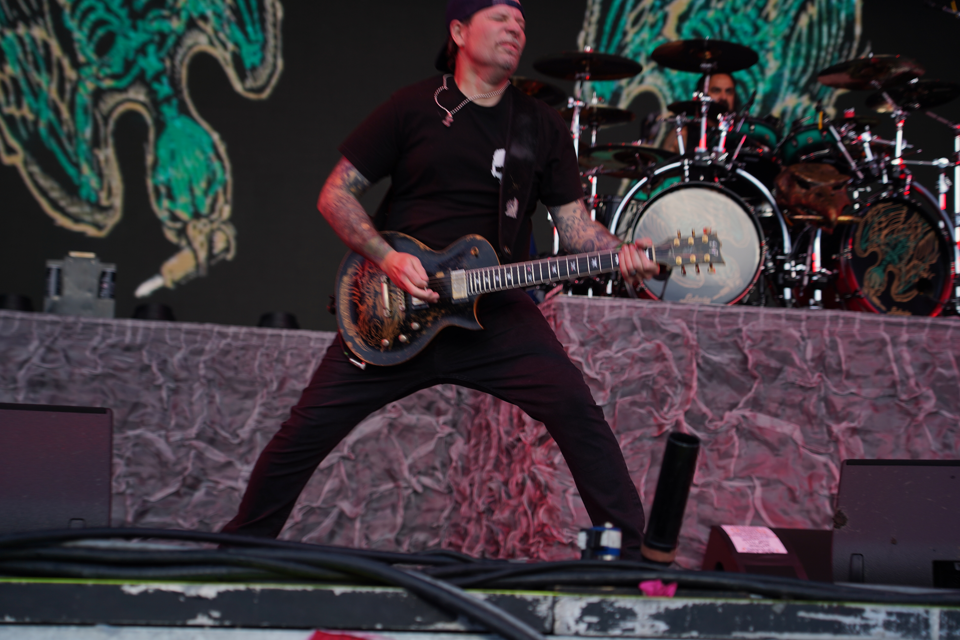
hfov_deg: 27.0
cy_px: 320
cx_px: 480
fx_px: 2000
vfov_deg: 18.2
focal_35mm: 75
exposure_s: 1/125
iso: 125
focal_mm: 75
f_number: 4
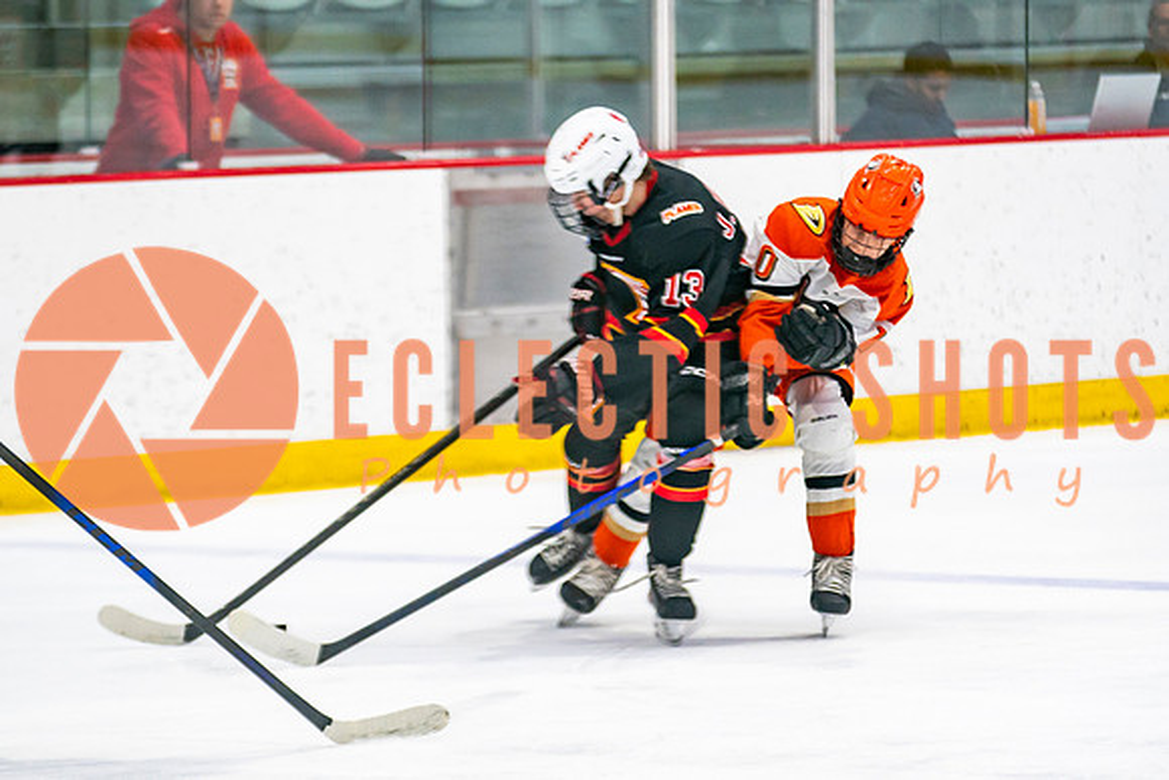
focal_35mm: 287
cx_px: 632
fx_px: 9327
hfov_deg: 7.2
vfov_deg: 4.8
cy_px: 487
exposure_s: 1/640
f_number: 2.8
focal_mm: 150
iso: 800
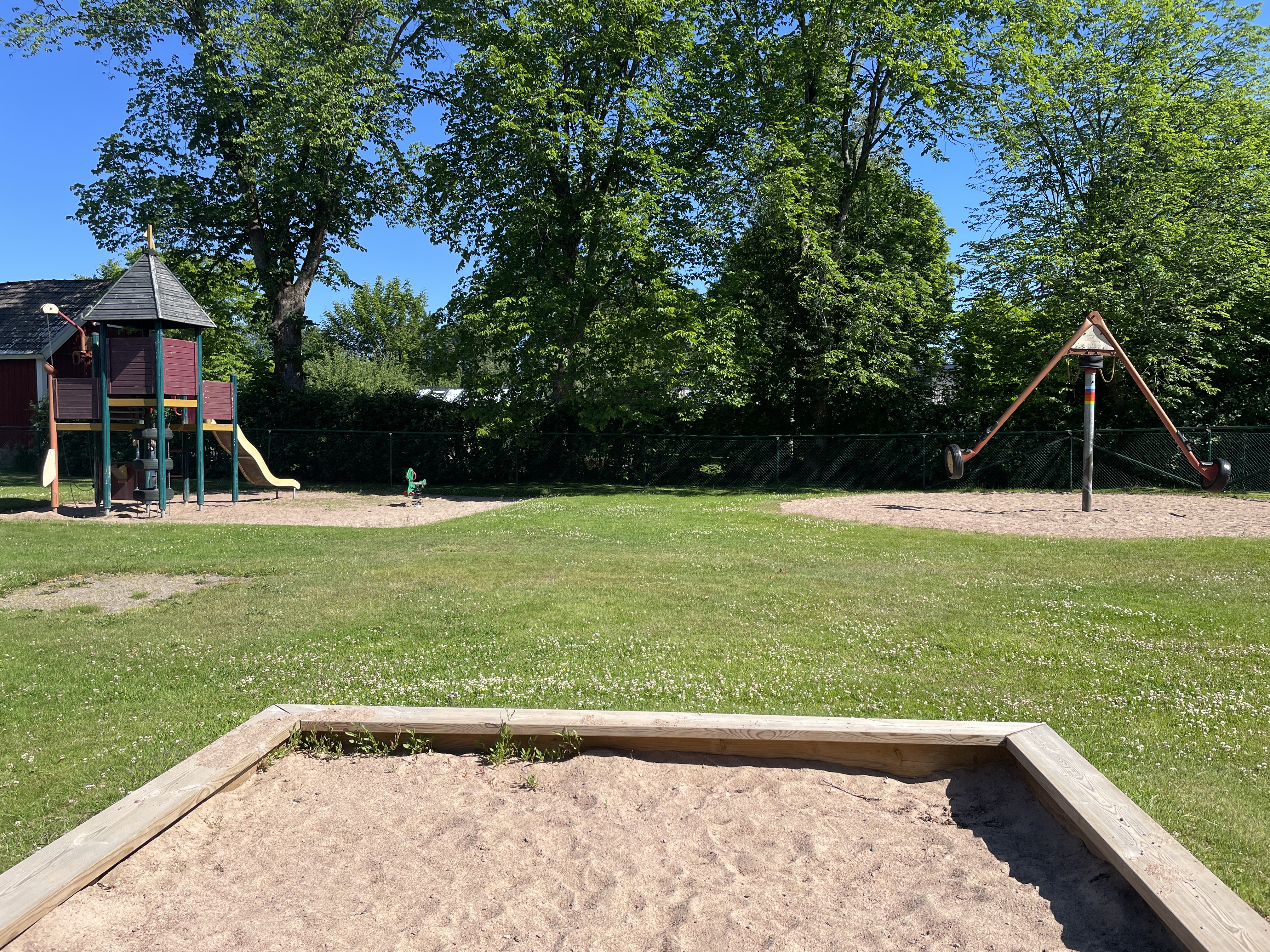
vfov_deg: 53.1
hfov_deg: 67.3
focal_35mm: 26
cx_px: 635
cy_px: 476
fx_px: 954
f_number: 1.6
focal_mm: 4.2
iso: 32
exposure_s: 1/2092
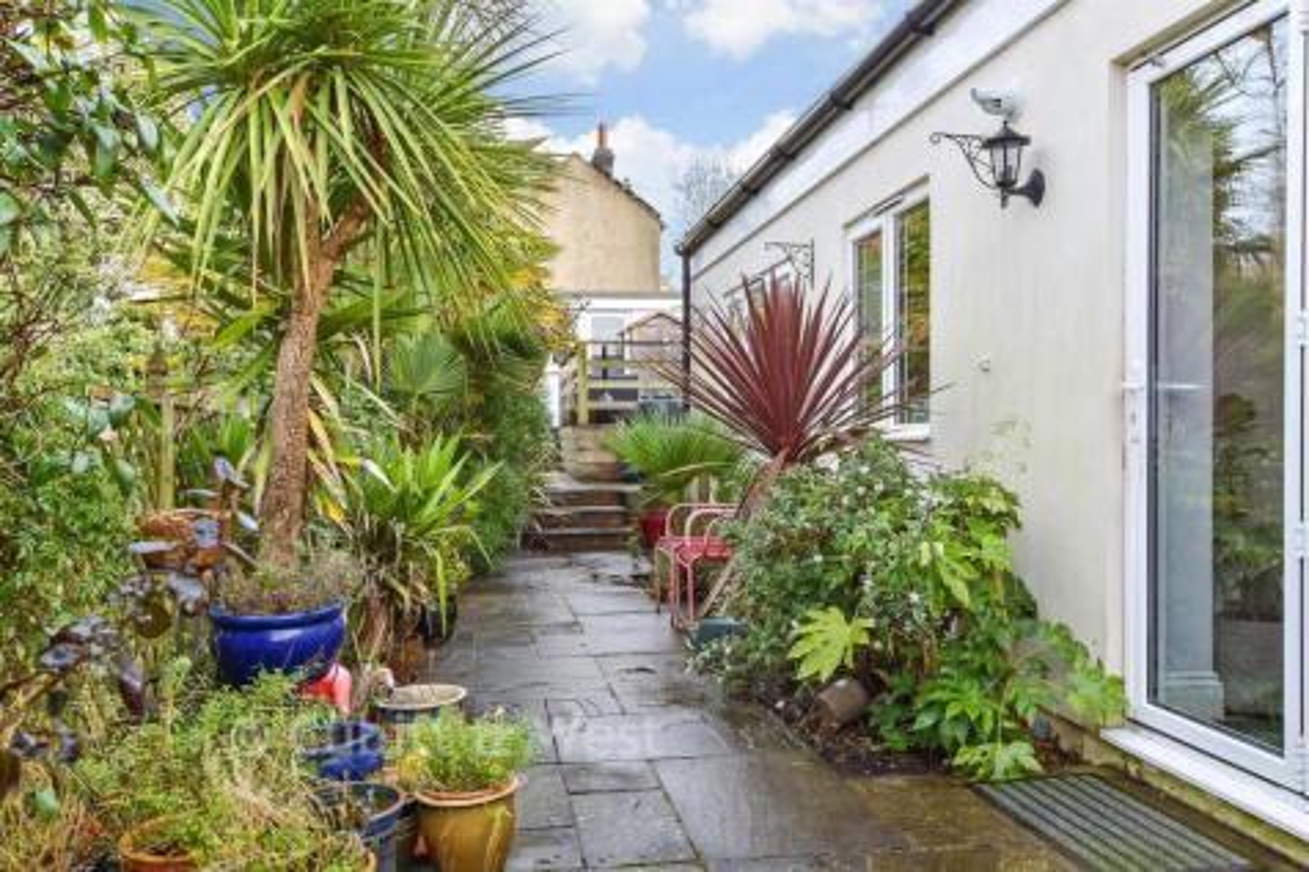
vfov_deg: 43.6
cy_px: 436
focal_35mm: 30
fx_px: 1090
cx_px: 654
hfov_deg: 61.9
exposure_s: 1/160
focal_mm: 20
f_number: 8
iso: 400
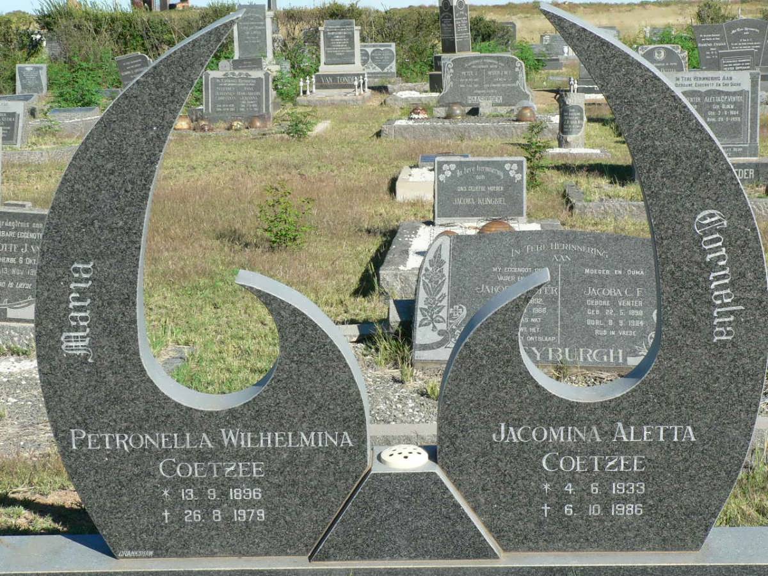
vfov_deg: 18.0
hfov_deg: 23.8
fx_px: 1819
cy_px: 288
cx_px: 384
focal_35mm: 82
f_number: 5
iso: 100
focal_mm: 13.7
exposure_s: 1/500
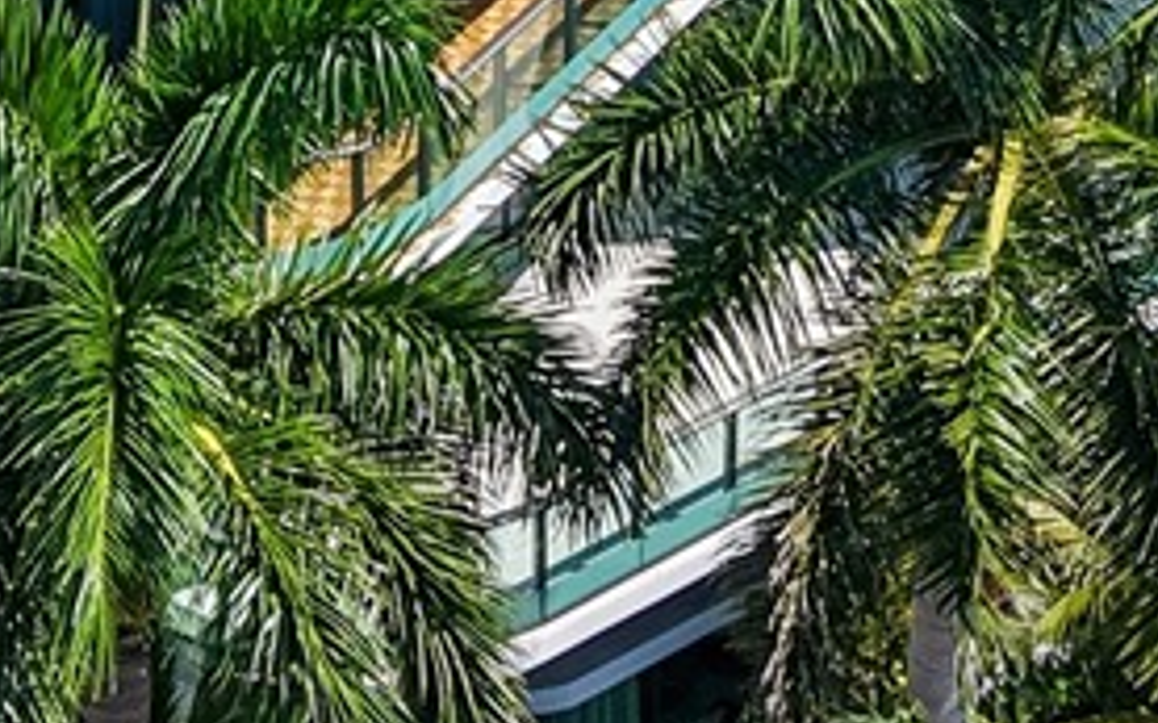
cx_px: 606
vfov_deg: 8.2
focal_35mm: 147
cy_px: -1020
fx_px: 4638
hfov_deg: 14.2
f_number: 1.8
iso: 150
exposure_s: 1/4000
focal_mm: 8.67
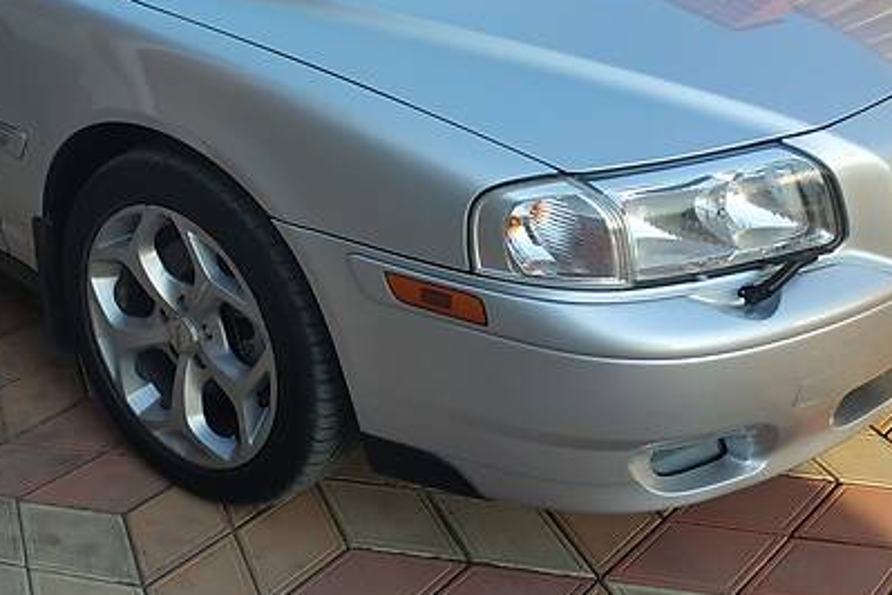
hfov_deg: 39.0
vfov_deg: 26.6
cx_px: 271
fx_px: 1239
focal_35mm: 50
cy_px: 148
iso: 160
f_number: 1.9
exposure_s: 1/468
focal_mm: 3.9
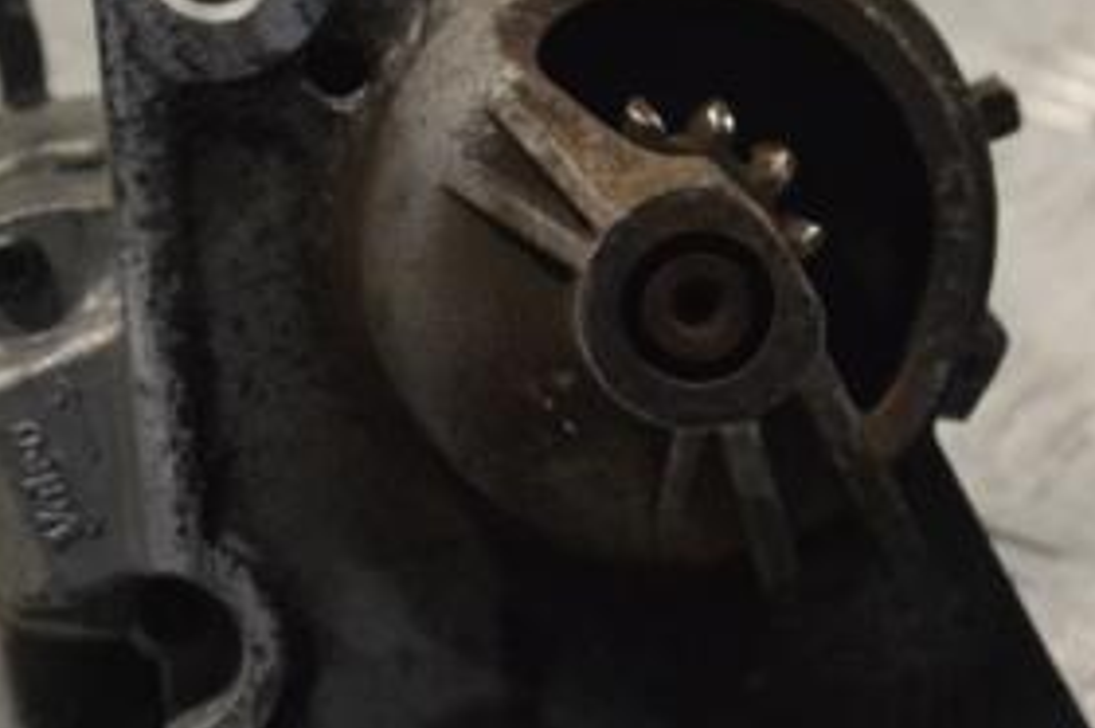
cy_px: 384
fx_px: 5380
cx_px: 661
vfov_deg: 7.7
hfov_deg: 11.6
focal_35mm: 177
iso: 3200
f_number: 8
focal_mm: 55
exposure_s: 1/250
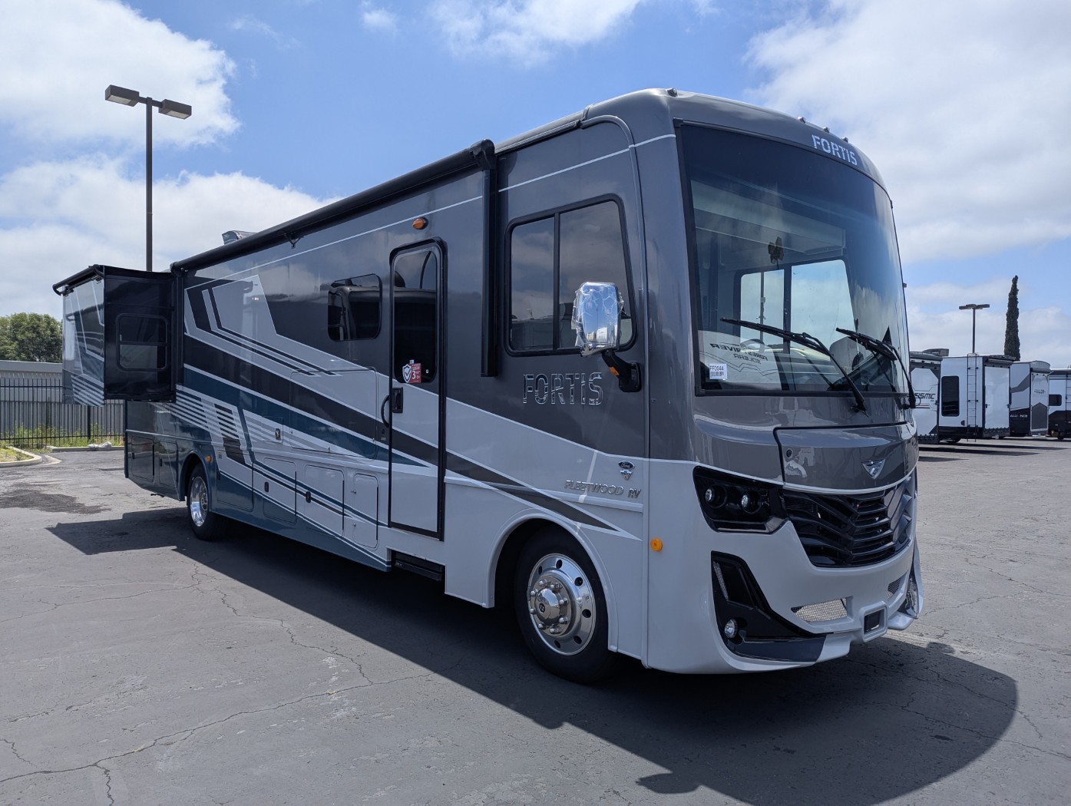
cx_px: 536
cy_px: 403
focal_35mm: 24
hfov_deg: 71.5
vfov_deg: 56.9
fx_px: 744
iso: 50
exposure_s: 1/3425
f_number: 1.85
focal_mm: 6.81
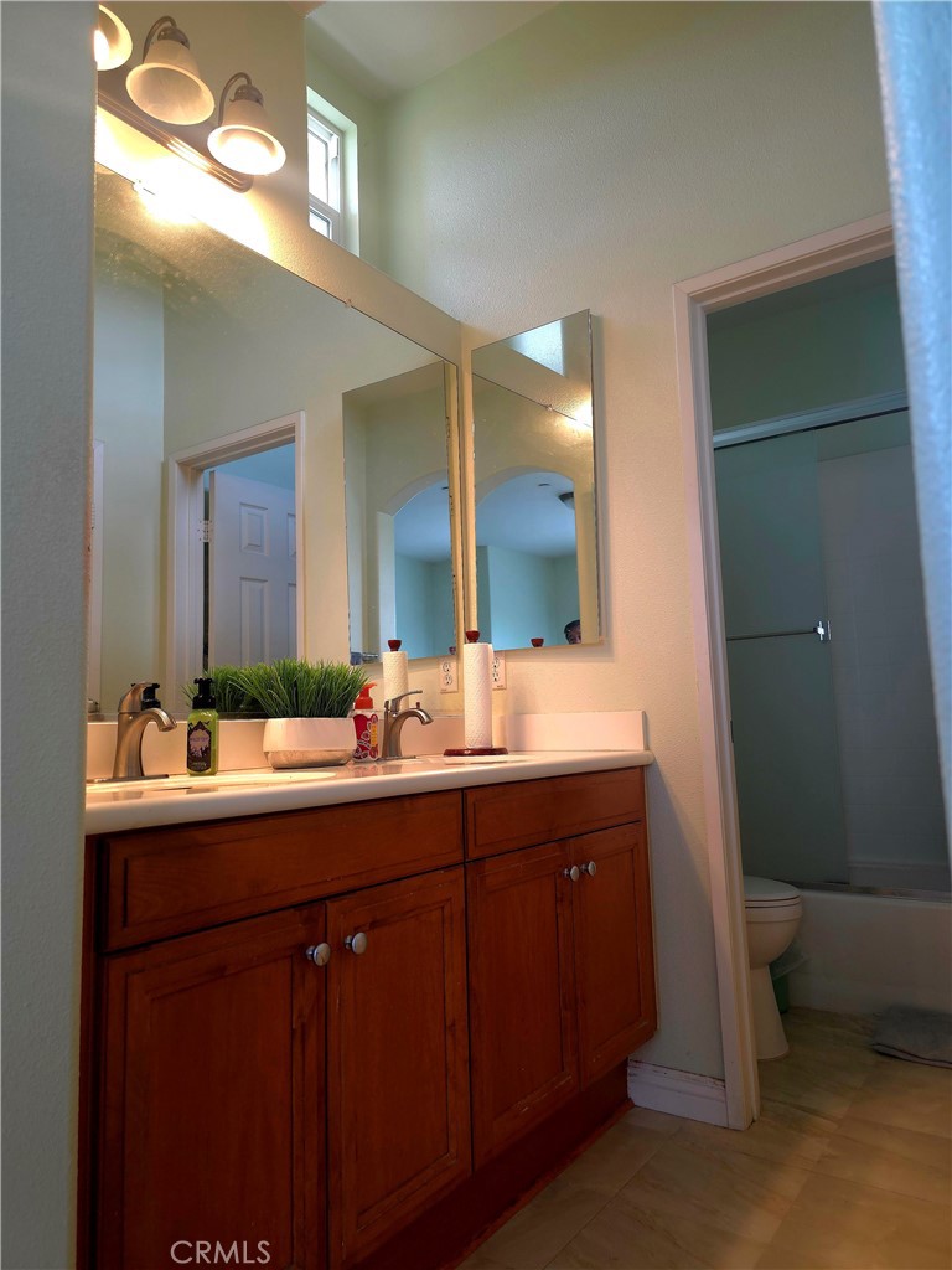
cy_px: 635
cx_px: 476
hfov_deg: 58.9
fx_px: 843
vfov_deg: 73.9
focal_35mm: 23
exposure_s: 1/60.2
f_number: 1.7
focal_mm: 6.3
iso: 100
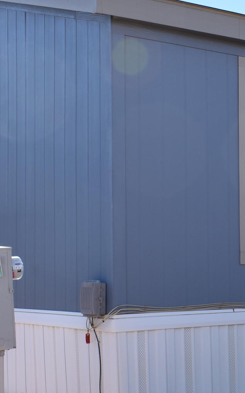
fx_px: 865
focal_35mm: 81
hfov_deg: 15.1
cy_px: 247
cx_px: 356
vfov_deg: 25.4
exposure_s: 1/250
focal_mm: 18
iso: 160
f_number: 8
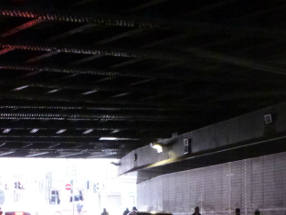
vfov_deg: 11.6
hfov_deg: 15.4
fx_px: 1050
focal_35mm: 127
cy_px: 215
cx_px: 37
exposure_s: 1/60
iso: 800
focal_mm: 9.4
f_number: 3.2
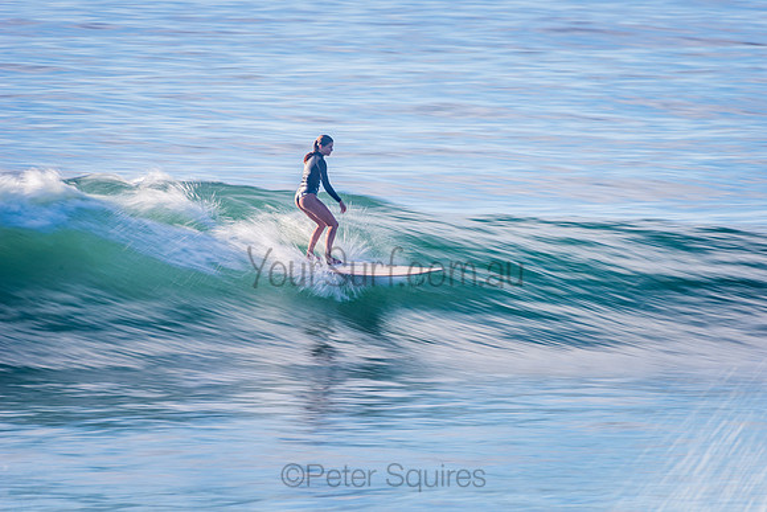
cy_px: 256
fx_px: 10655
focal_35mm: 500
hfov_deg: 4.1
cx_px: 384
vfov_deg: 2.8
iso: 31
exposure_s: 1/20
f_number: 10
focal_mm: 500
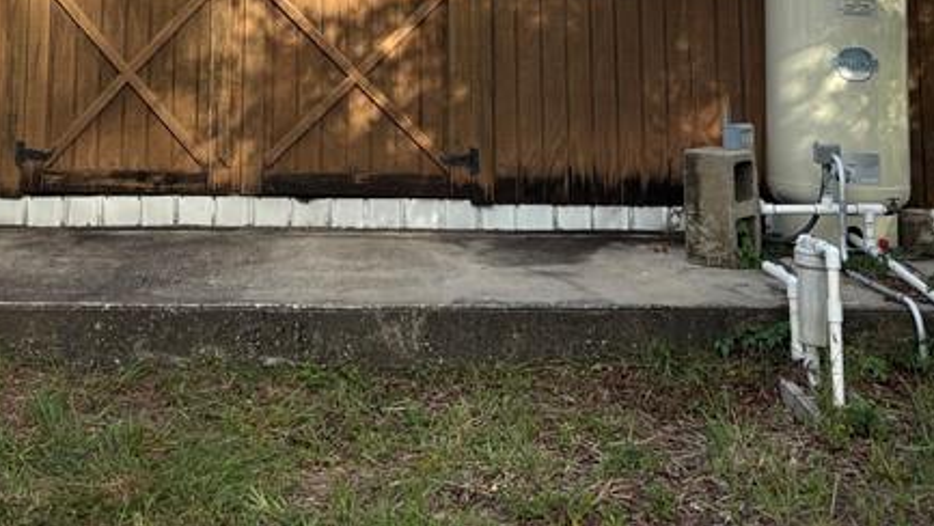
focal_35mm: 67
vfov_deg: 16.4
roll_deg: -0.1
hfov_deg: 31.1
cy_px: -265
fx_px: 1660
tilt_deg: +8.9
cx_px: 291
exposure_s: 1/1016
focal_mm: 5.96
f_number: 1.6
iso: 64
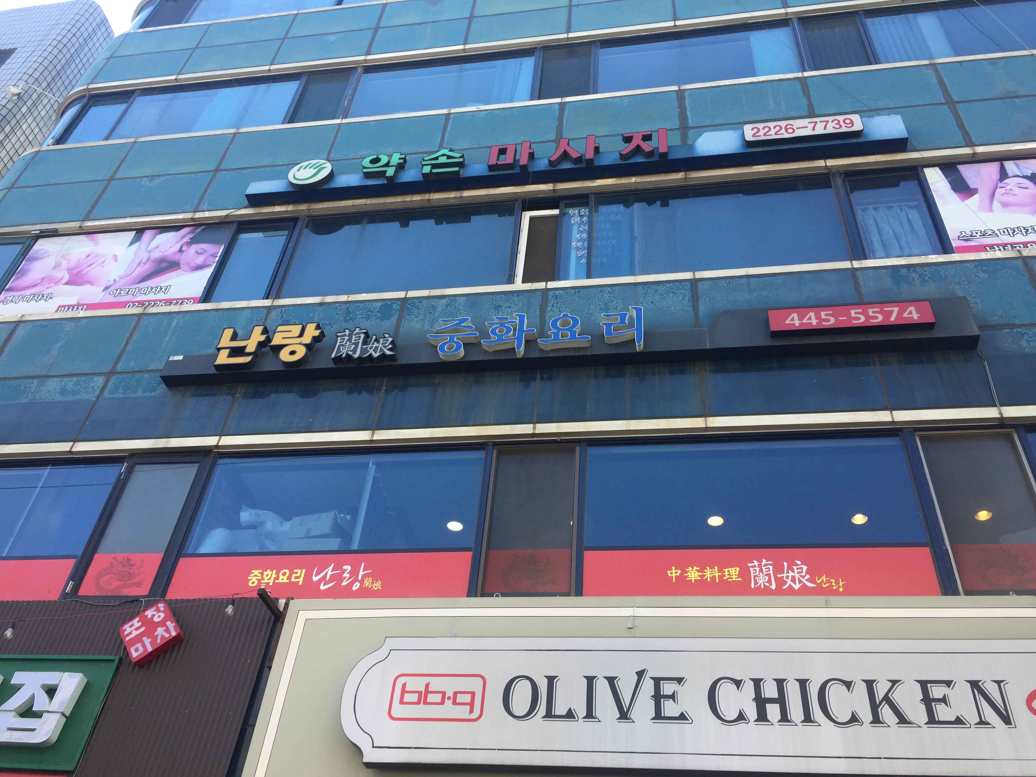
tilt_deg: +40.0
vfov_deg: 48.2
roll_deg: -4.7
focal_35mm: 29
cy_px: 388
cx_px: 518
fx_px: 868
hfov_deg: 61.7
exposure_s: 1/430
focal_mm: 4.15
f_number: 2.2
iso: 32
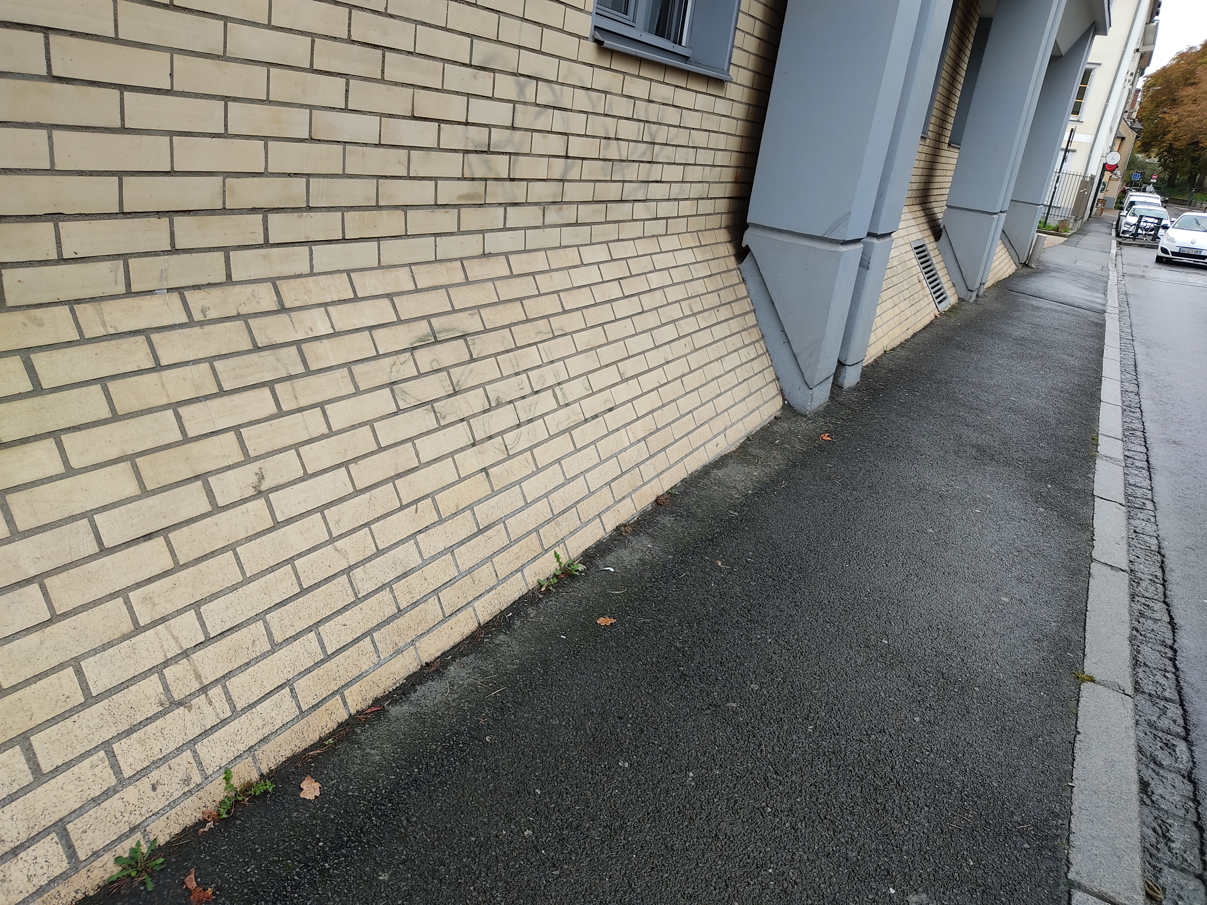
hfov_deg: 67.3
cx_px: 604
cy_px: 452
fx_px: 907
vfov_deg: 53.1
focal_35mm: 26
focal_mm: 4.74
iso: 186
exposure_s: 1/100
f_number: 1.79
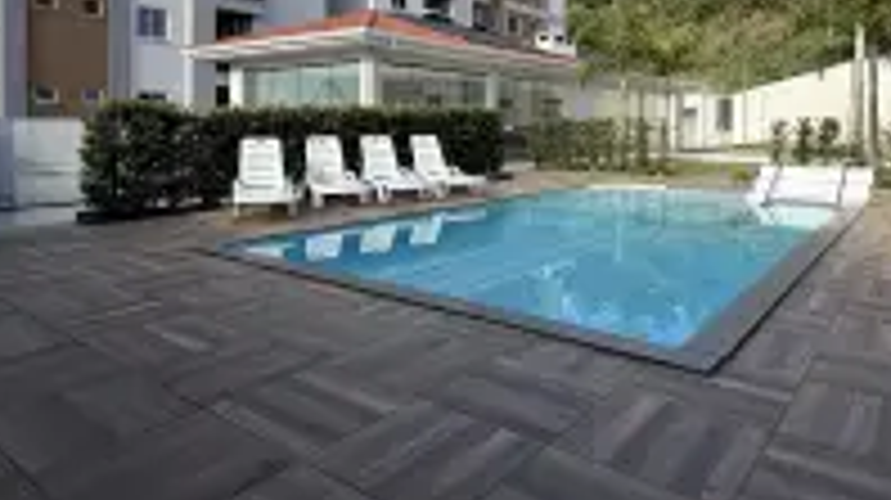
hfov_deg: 69.9
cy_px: 133
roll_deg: -0.7
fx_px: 637
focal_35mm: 27
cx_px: 464
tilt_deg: -1.7
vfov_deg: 41.7
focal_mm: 2.22
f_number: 2.2
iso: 40
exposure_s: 1/613
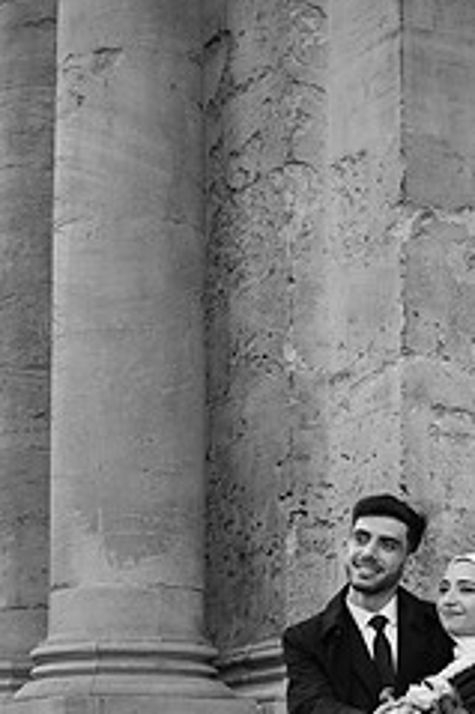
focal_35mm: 113
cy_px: 583
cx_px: 275
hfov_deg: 12.1
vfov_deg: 17.9
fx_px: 2240
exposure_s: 1/640
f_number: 2.8
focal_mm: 40
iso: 200
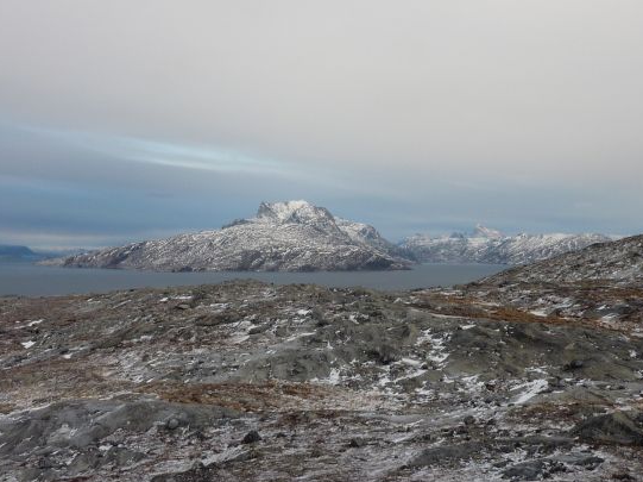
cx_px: 316
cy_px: 184
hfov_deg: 50.2
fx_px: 687
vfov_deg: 38.4
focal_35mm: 37
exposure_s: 1/160
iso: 80
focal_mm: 4.1
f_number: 4
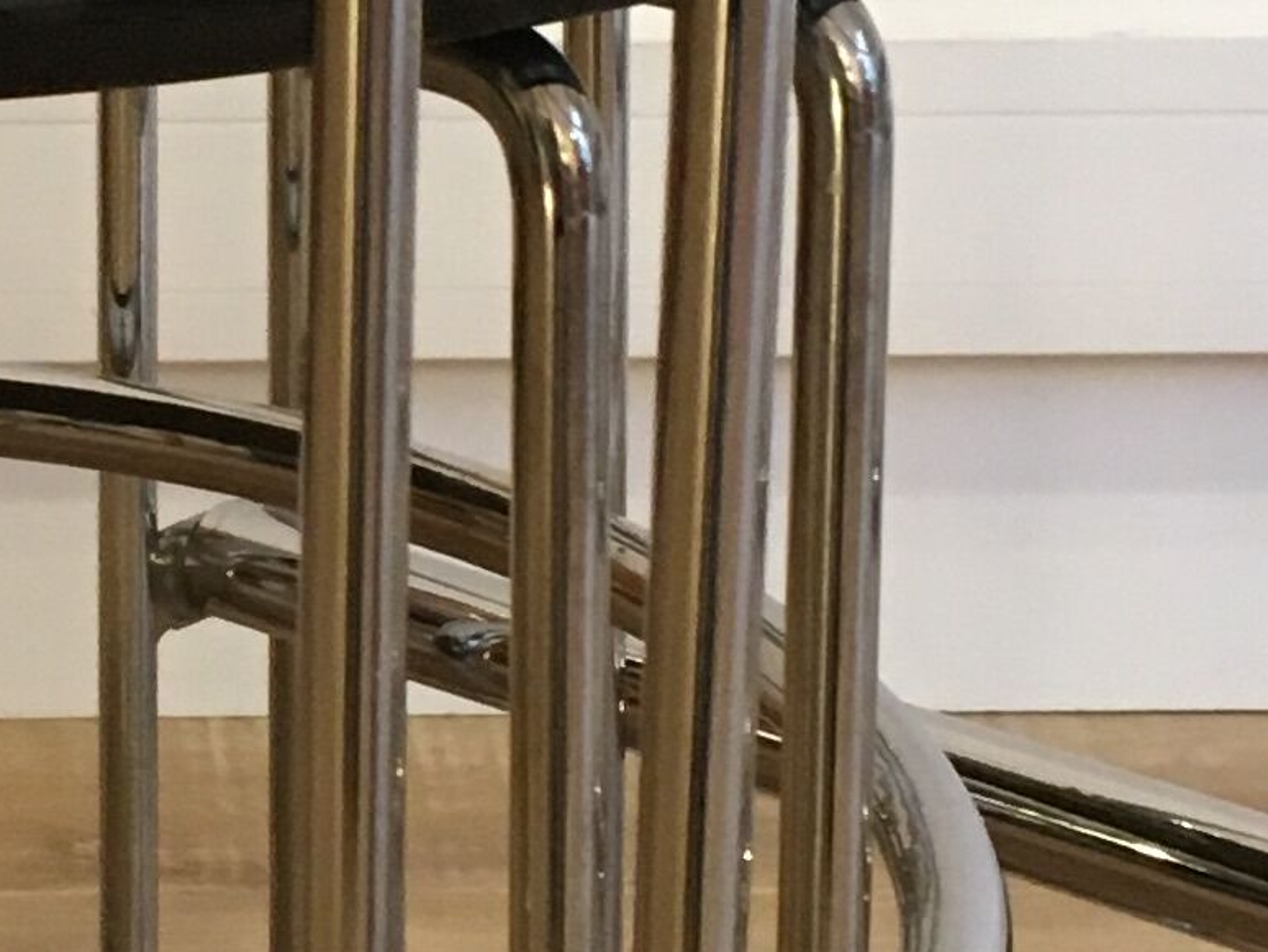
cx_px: -180
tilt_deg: -18.8
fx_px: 5533
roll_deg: -0.3
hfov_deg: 12.8
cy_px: 419
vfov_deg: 9.8
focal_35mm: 151
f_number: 2.2
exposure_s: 1/33
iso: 160
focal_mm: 4.15
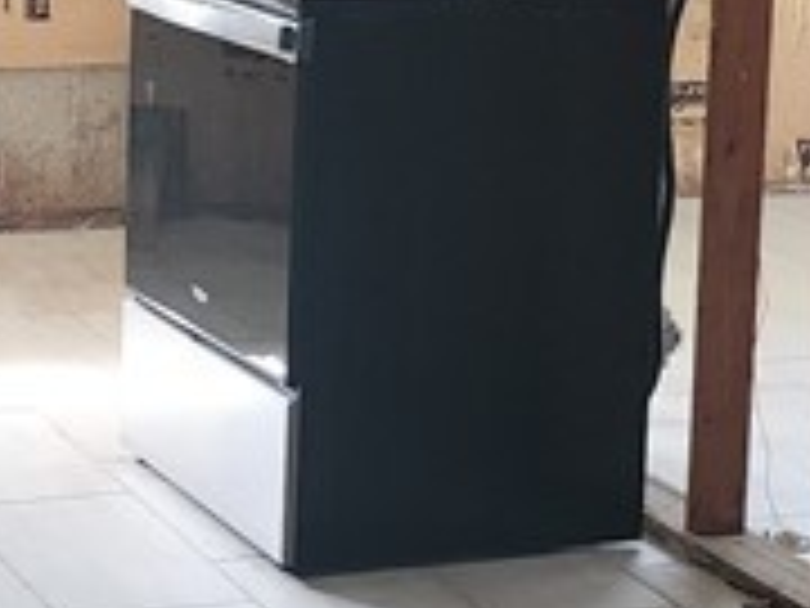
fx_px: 3065
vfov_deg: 11.3
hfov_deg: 15.0
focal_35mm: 131
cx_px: 252
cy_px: 126
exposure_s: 1/60
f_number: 1.8
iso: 100
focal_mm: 6.4
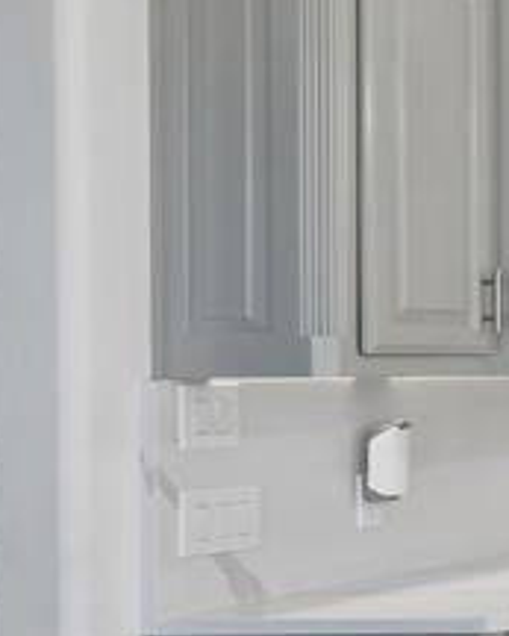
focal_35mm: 71
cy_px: 359
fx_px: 1336
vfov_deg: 26.7
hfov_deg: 11.9
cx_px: 1484
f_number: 8
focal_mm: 16
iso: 200
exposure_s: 1/30
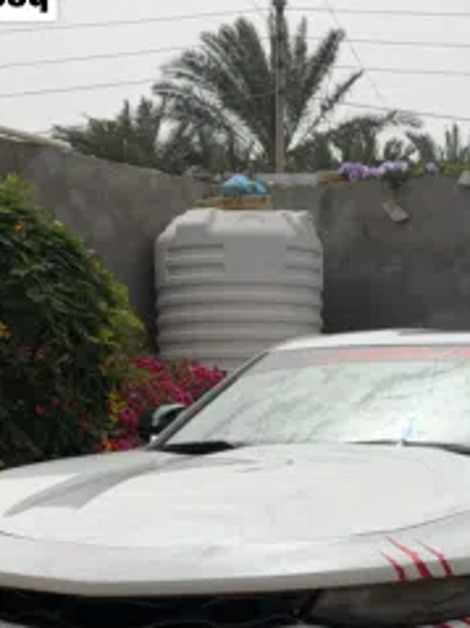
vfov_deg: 18.0
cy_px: 616
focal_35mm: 107
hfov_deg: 13.7
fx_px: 1939
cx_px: 381
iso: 64
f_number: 1.78
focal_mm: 6.76
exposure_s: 1/7143
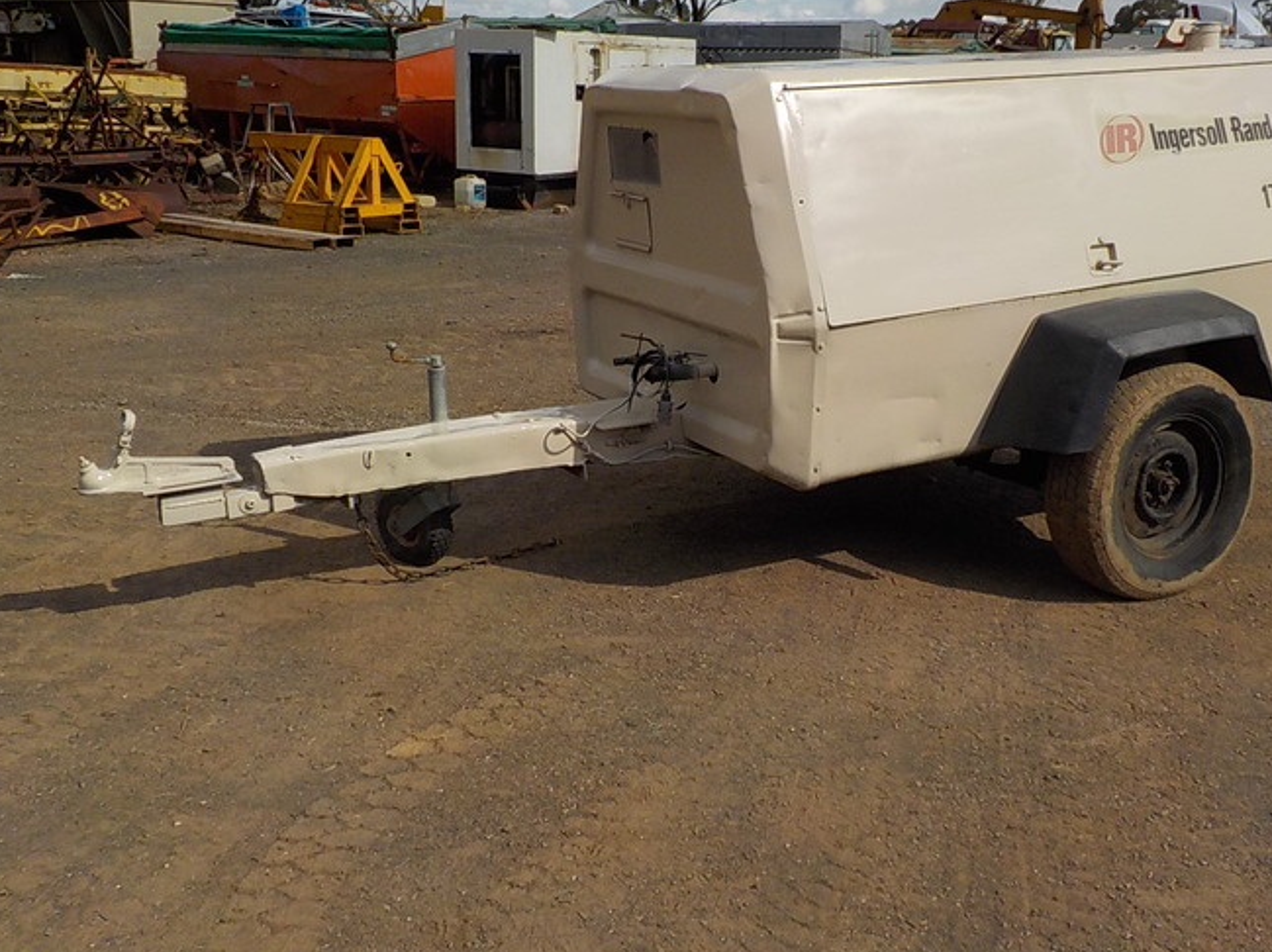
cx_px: 739
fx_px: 1359
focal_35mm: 37
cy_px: 398
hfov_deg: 50.0
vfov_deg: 38.5
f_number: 3.3
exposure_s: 1/2000
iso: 125
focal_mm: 4.1
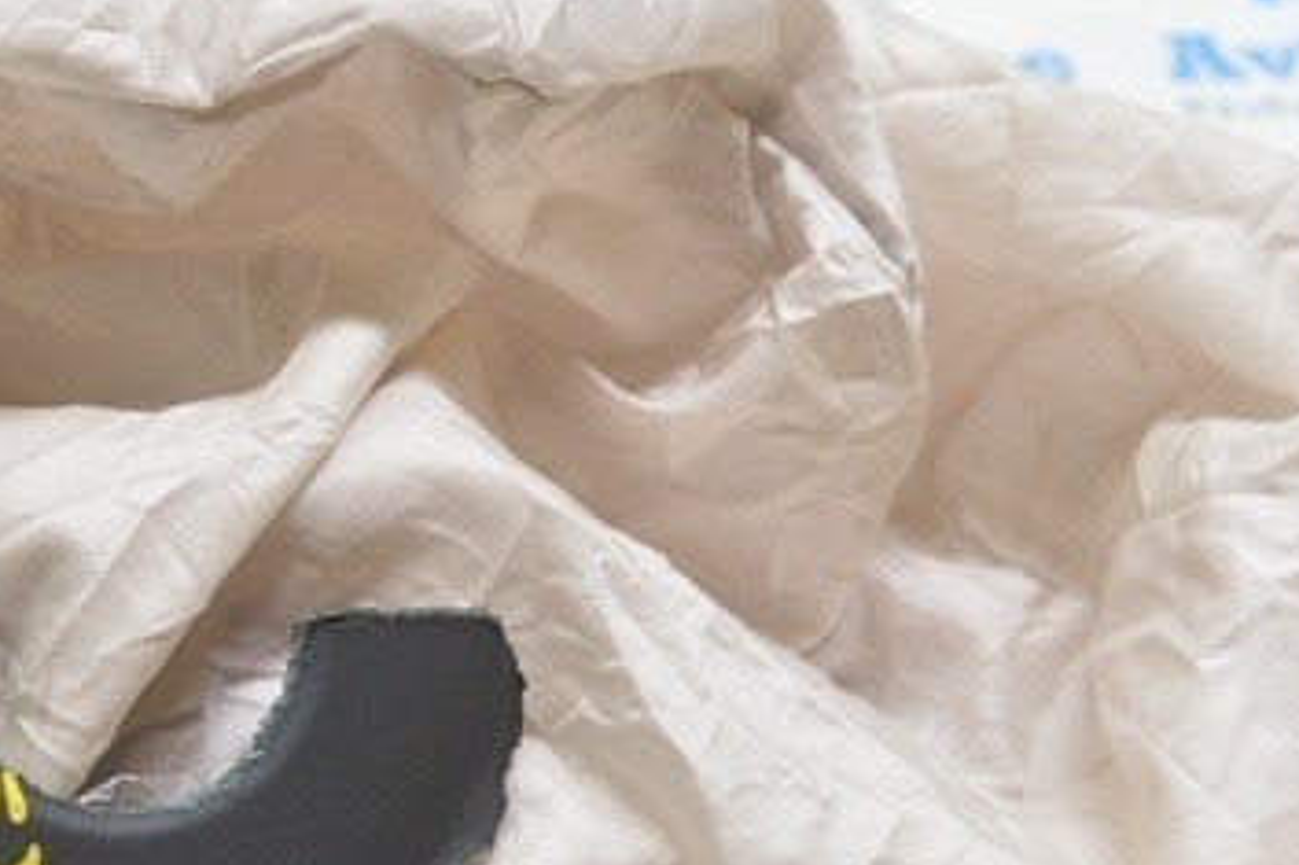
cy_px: 506
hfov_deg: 21.6
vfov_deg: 14.9
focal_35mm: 91
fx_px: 3298
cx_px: 52
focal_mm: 21
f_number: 3.8
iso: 400
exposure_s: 1/40
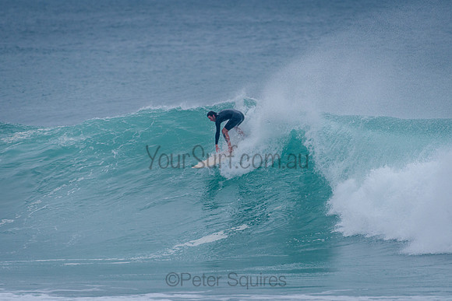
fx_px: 7692
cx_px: 226
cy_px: 150
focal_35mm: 613
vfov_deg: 2.2
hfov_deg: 3.4
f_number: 5.6
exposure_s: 1/2000
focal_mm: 500
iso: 500
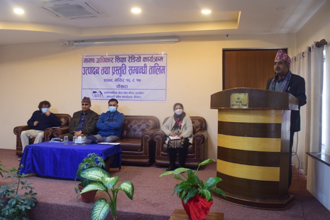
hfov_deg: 61.9
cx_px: 165
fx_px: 275
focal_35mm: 30
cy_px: 110
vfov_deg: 43.6
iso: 1100
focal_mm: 20
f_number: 6.3
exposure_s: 1/15
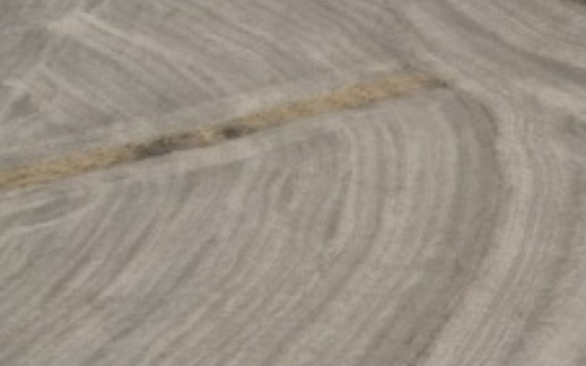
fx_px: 1852
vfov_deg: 11.3
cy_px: 123
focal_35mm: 116
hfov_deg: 17.6
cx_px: 589
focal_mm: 4.5
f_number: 2.8
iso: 100
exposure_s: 1/160
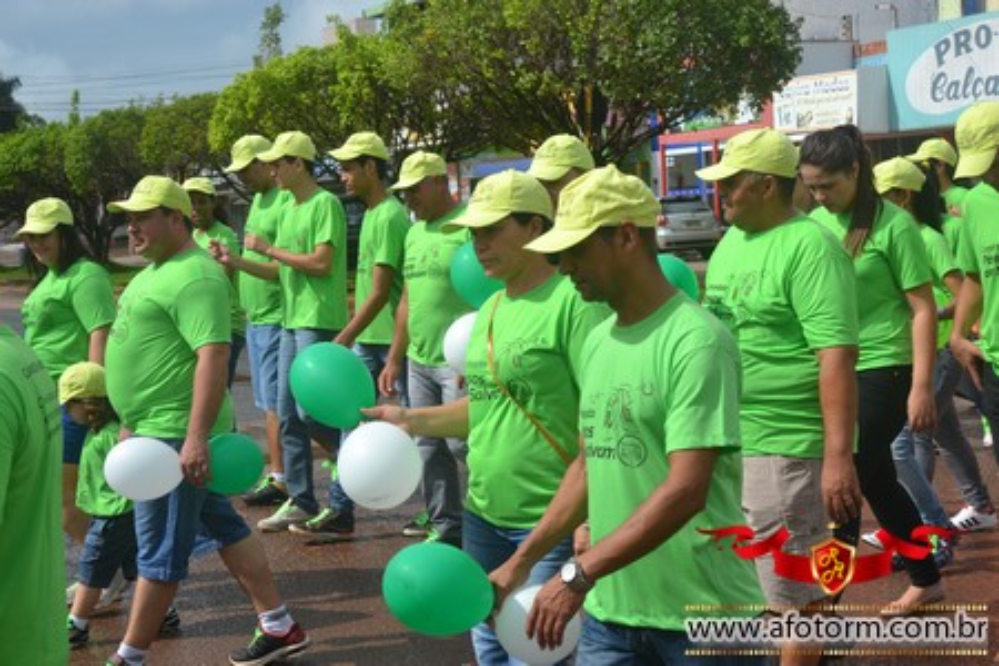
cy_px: 333
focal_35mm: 60
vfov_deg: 22.6
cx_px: 500
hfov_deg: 33.4
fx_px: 1665
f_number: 9
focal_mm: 40
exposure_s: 1/320
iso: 100
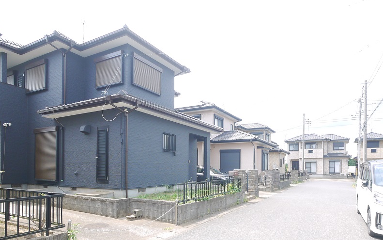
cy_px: 170
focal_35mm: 21
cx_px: 229
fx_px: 219
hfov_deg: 81.3
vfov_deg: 55.5
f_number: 5.6
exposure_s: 1/160
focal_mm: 7
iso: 160
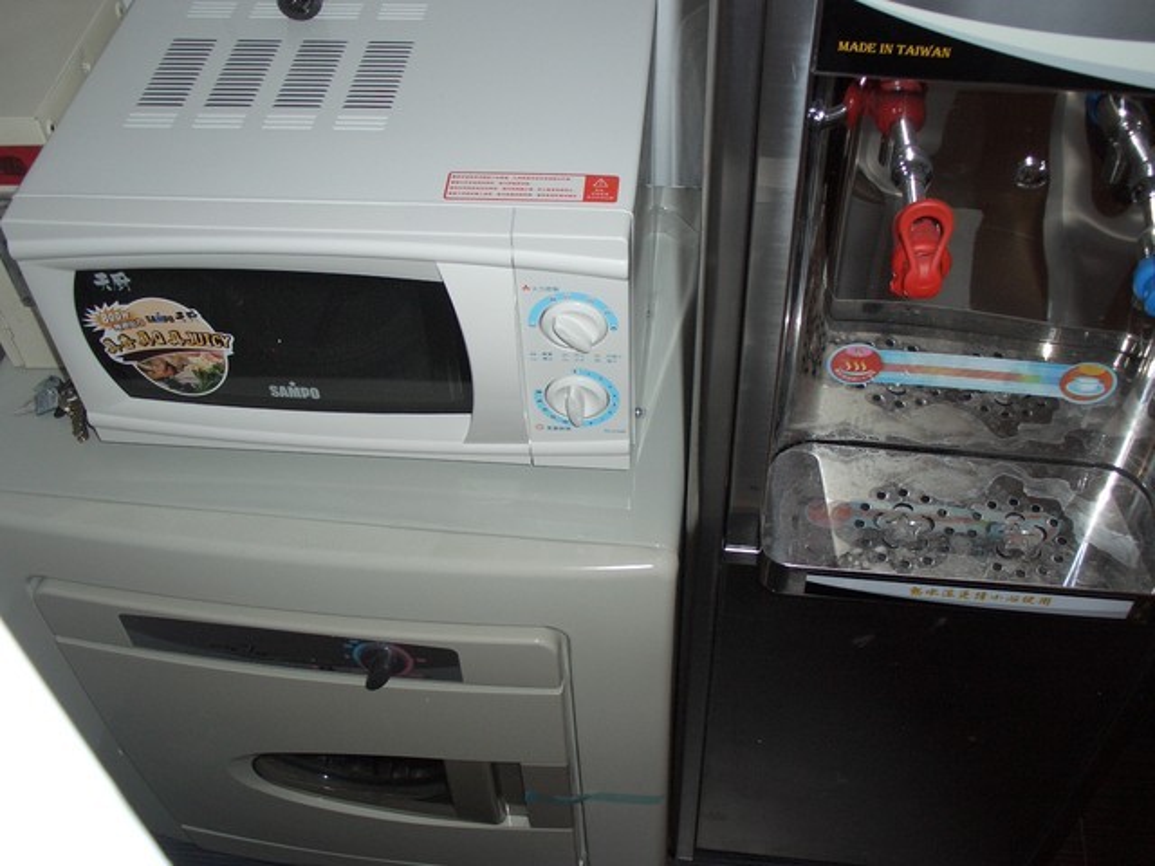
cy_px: 433
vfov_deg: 39.7
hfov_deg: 51.4
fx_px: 1201
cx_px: 578
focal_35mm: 36
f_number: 2.9
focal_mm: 7.81
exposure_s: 1/60
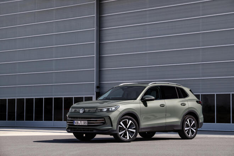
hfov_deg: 19.5
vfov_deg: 13.0
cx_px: 117
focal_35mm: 105
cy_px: 78
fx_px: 682
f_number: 9
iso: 400
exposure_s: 1/200
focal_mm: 105
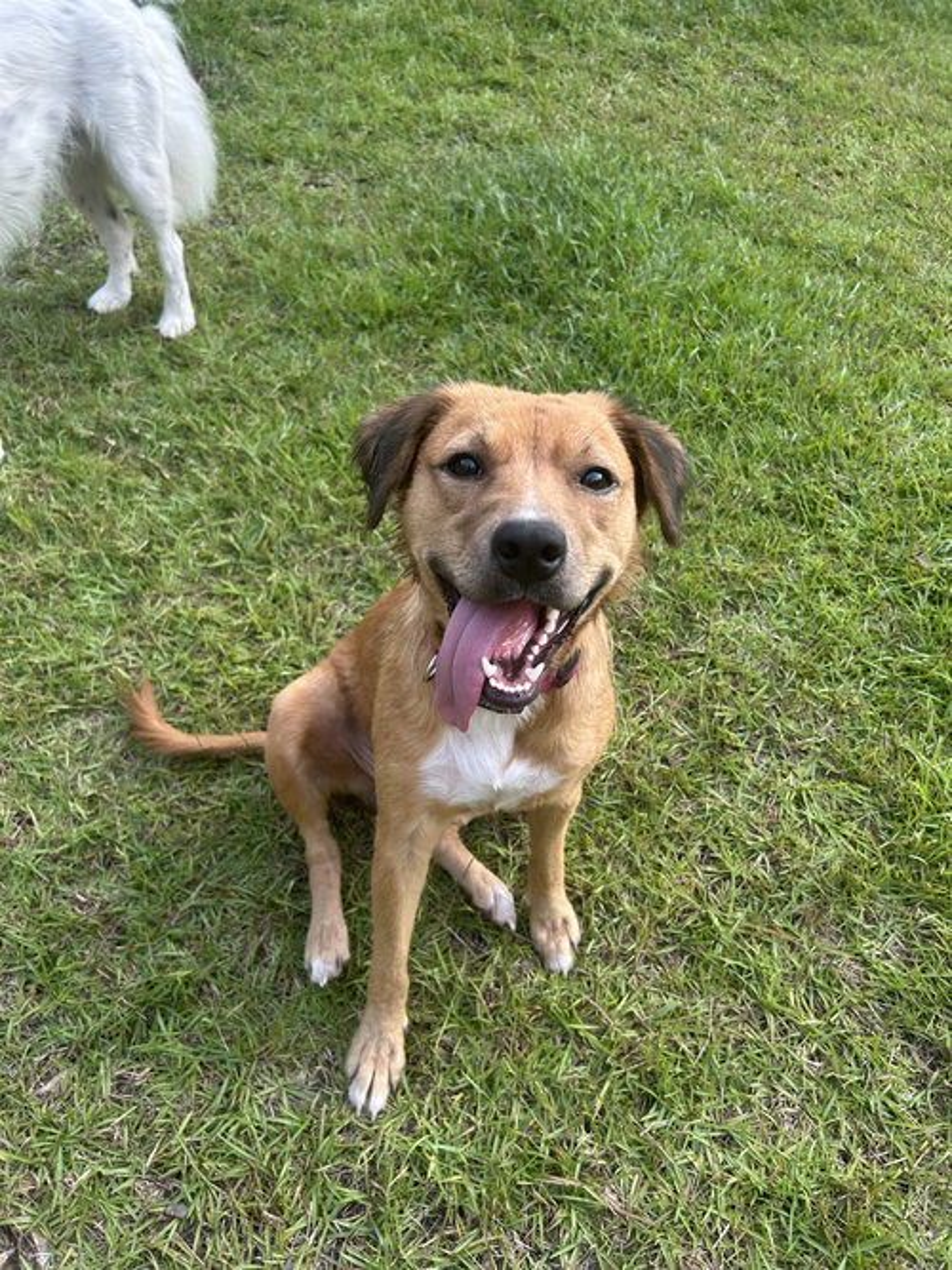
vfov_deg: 67.3
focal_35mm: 26
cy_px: 635
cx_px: 476
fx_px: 954
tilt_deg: -45.3
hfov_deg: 53.0
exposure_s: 1/161
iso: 40
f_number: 1.5
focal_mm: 5.7
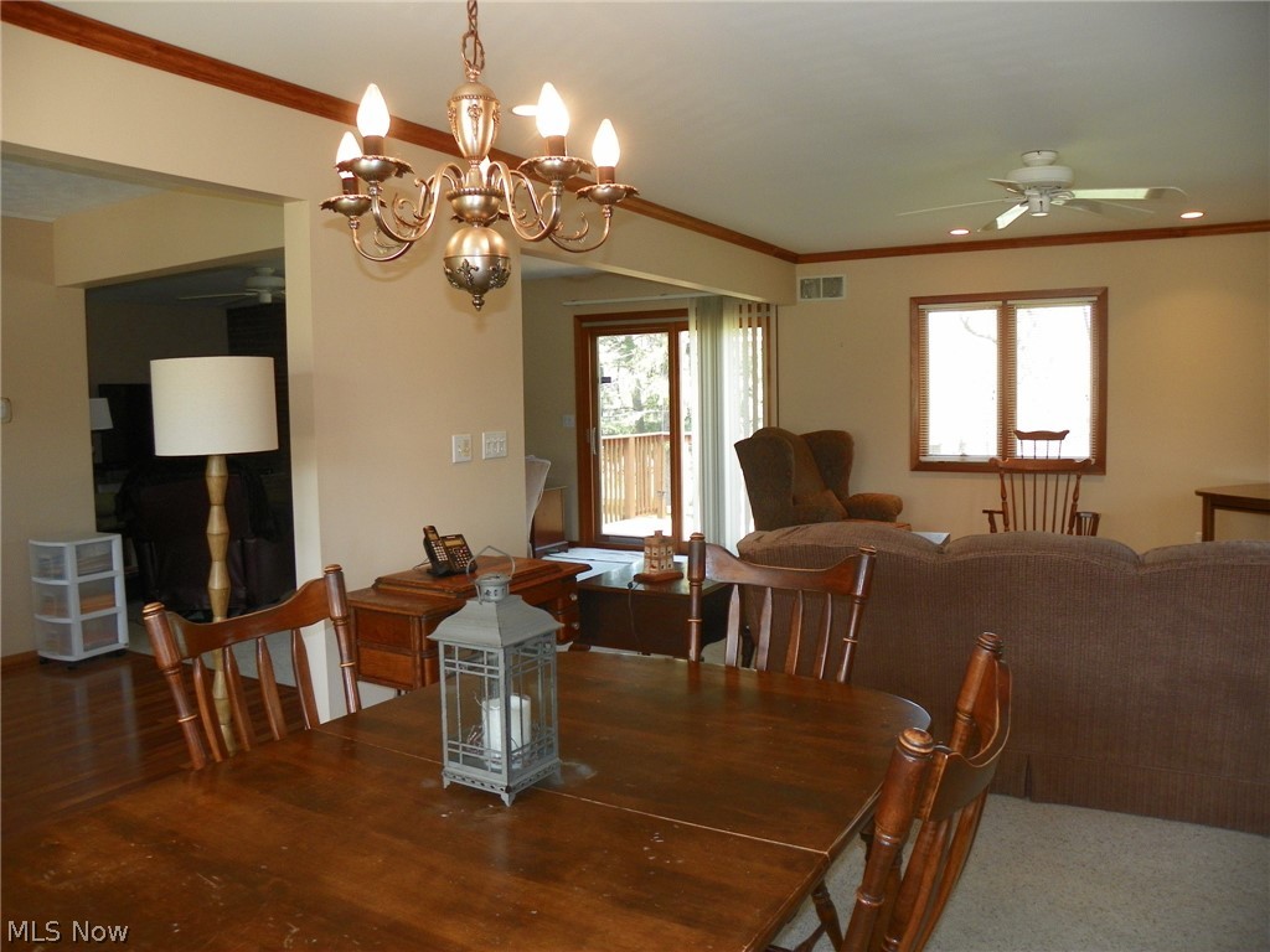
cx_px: 635
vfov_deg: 53.1
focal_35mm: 26
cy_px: 476
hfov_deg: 67.3
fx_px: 954
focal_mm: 4.6
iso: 80
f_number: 2.8
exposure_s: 1/30
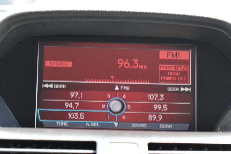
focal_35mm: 82
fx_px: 529
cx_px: 116
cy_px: 77
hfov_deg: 24.6
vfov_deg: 16.5
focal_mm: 55
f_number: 7.1
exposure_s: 1/30
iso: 400
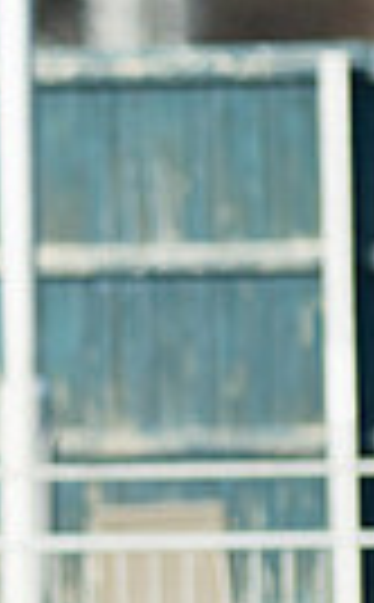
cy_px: 488
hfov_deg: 0.7
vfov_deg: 1.1
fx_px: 32714
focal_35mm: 1993
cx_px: -762
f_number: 2.8
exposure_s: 1/1600
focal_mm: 300
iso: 250
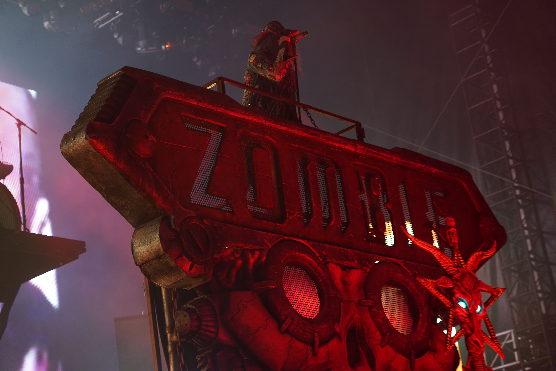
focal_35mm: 85
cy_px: 186
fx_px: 1313
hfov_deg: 23.9
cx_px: 278
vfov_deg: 16.1
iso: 800
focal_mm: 85
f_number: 4
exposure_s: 1/125
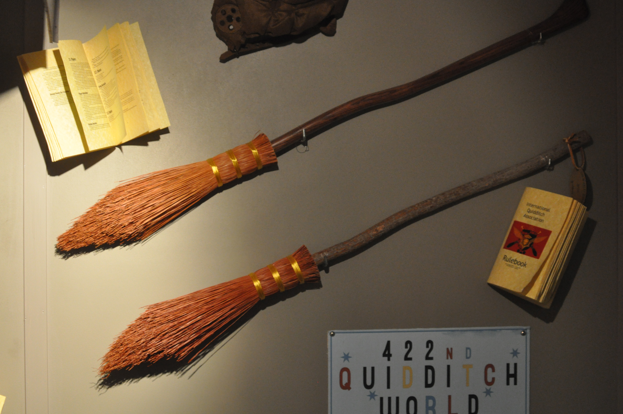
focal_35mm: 52
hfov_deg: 37.9
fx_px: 907
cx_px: 312
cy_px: 207
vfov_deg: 25.7
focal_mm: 35
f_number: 3.5
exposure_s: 1/25
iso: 1600
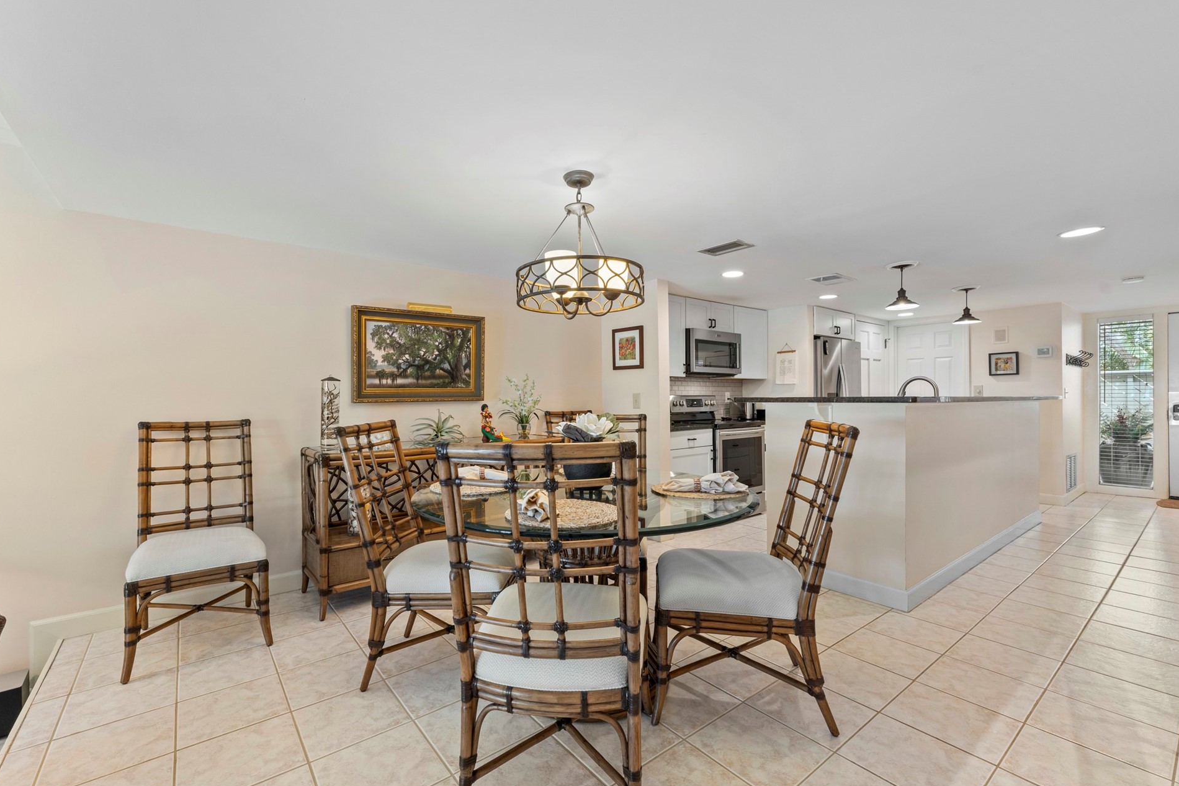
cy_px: 400
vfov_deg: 77.3
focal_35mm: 15
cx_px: 575
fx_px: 491
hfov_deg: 100.4
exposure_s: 1/2.5
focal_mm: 14
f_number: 9
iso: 320
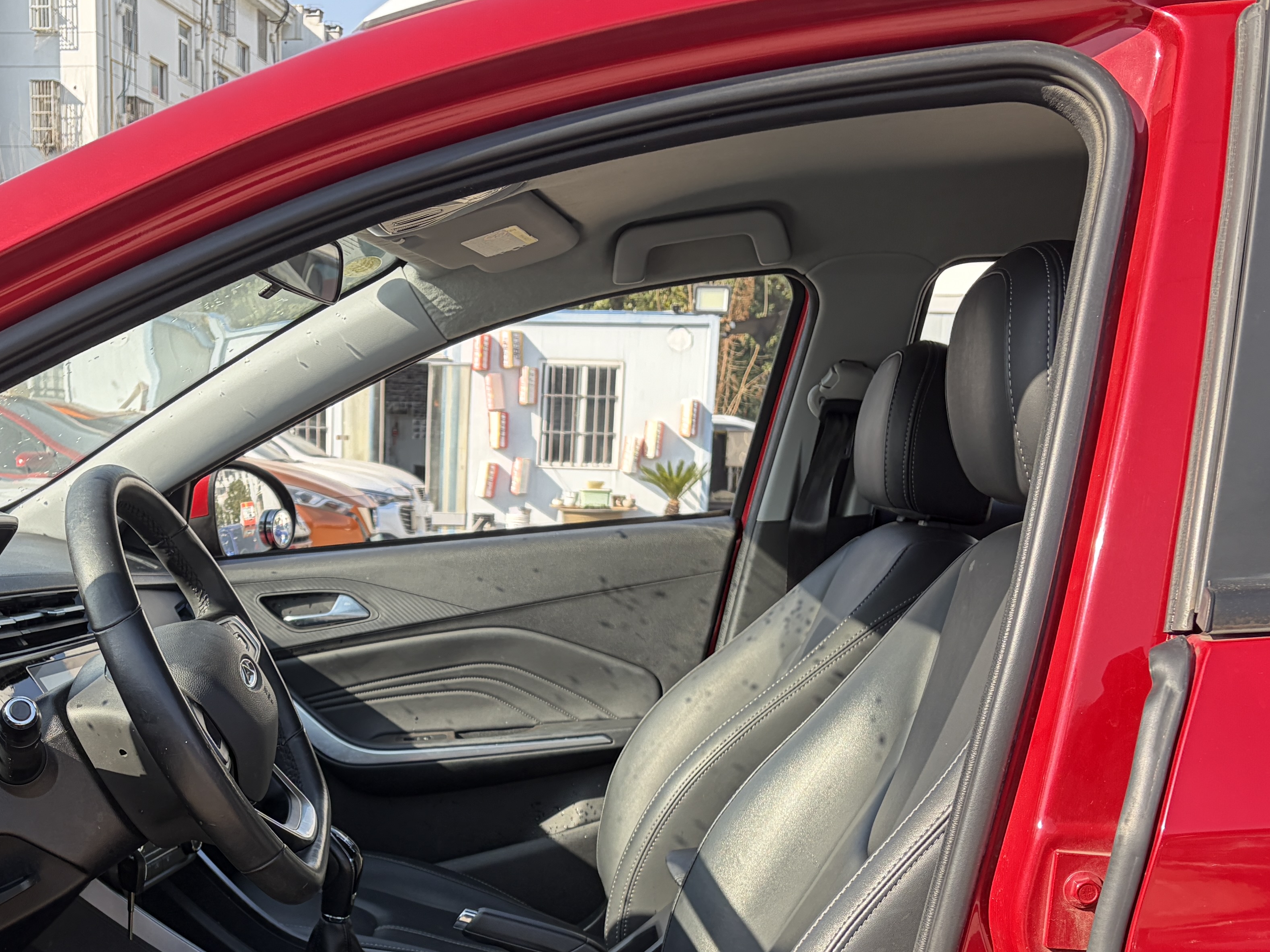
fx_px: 1724
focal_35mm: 47
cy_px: 815
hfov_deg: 39.9
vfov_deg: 29.9
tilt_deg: -12.5
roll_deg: -1.2
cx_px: 422
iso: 64
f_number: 1.6
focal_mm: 5.96
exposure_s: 1/810
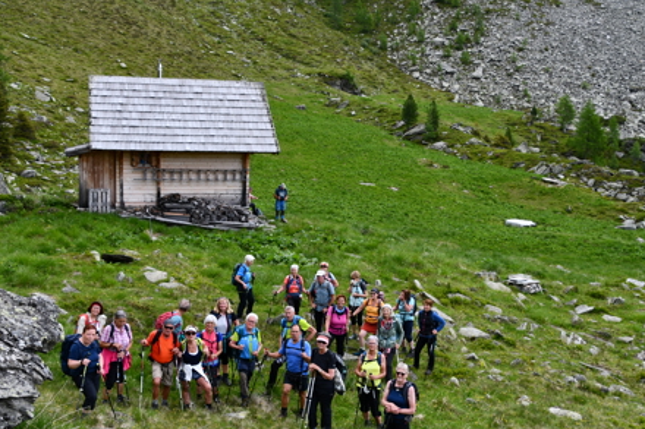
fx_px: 752
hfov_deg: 46.4
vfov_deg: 31.9
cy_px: 232
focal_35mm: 42
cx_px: 308
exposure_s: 1/250
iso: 200
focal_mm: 22
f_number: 7.1
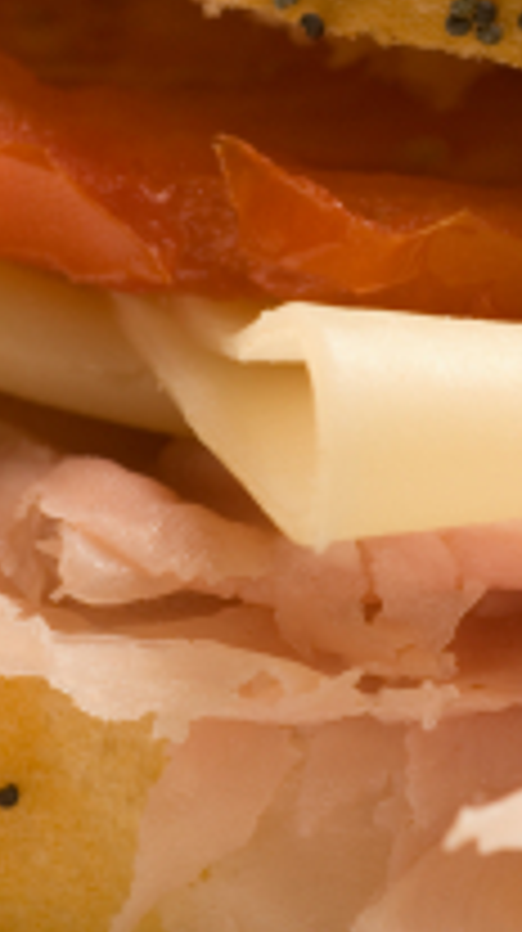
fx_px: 4763
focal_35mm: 193
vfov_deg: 11.2
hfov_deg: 6.2
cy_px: 268
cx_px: 558
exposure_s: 1/160
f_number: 11
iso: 100
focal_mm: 60
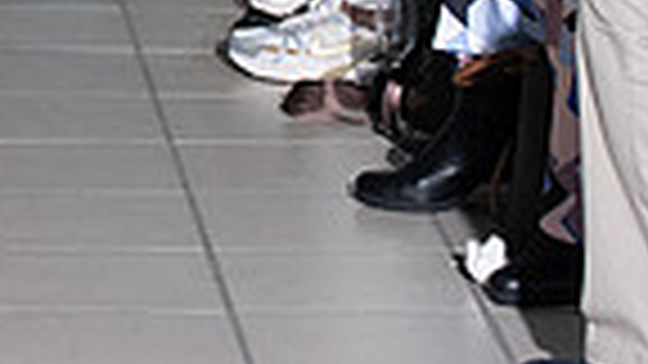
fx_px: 5086
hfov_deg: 7.1
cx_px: -454
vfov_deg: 4.0
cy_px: -488
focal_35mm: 296
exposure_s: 1/160
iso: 1250
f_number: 5.6
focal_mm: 70
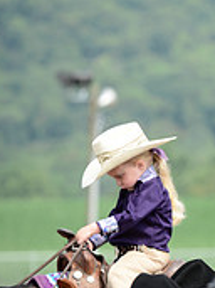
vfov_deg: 3.0
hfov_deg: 2.3
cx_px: 450
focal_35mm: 654
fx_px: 5423
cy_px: 173
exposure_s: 1/640
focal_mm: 200
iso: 250
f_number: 5
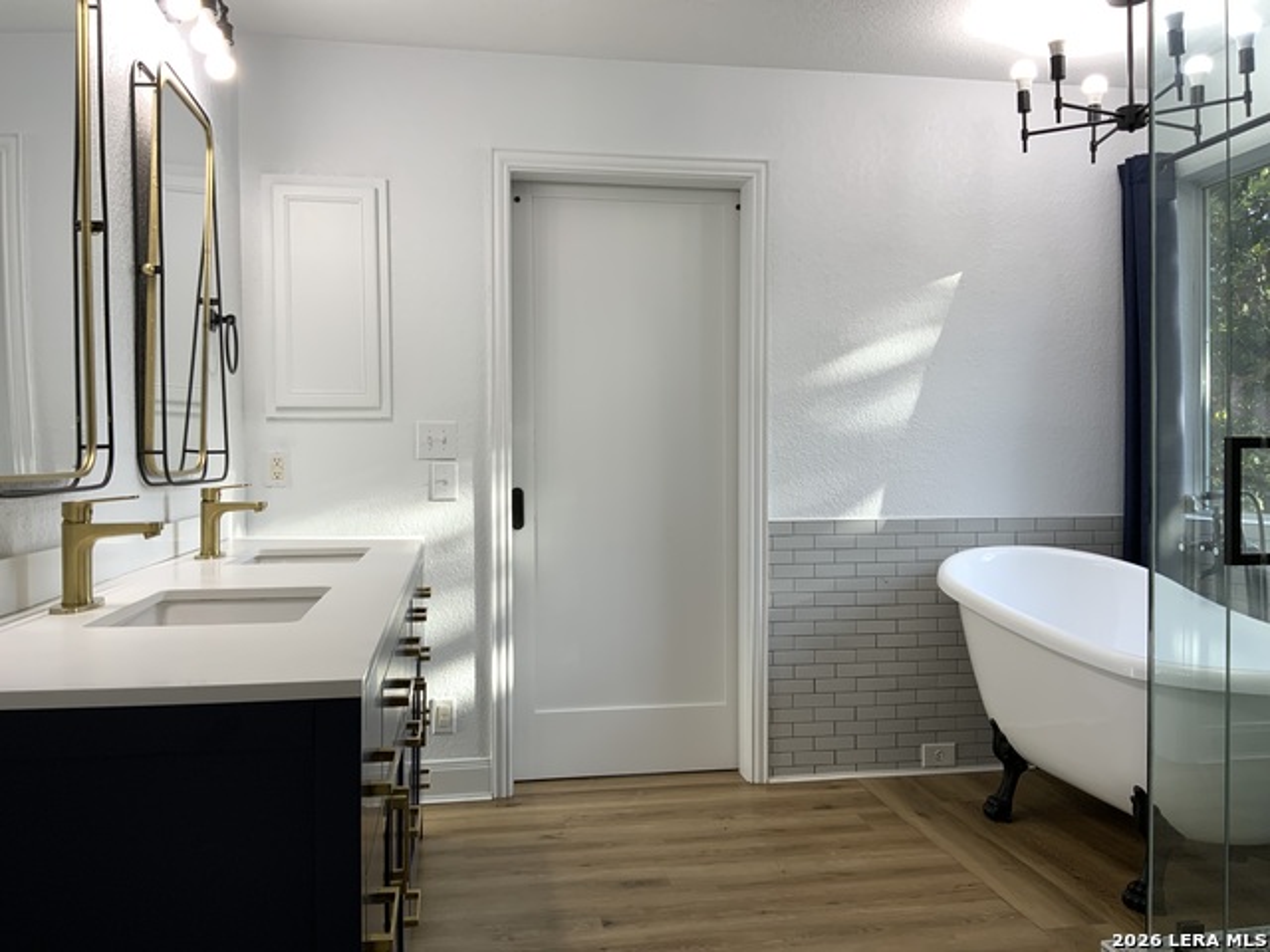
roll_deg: -0.3
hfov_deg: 61.7
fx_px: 1064
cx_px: 635
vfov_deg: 48.2
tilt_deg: -1.7
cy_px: 476
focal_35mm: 29
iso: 16
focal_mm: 3
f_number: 1.8
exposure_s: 1/121
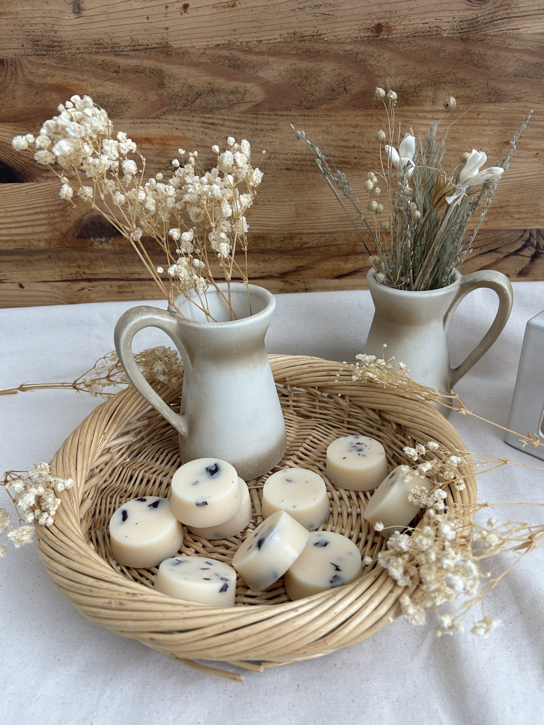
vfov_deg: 67.3
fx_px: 545
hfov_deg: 53.1
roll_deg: +1.3
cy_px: 362
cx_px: 272
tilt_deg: -28.2
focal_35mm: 26
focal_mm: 5.7
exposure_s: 1/63
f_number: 1.5
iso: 125
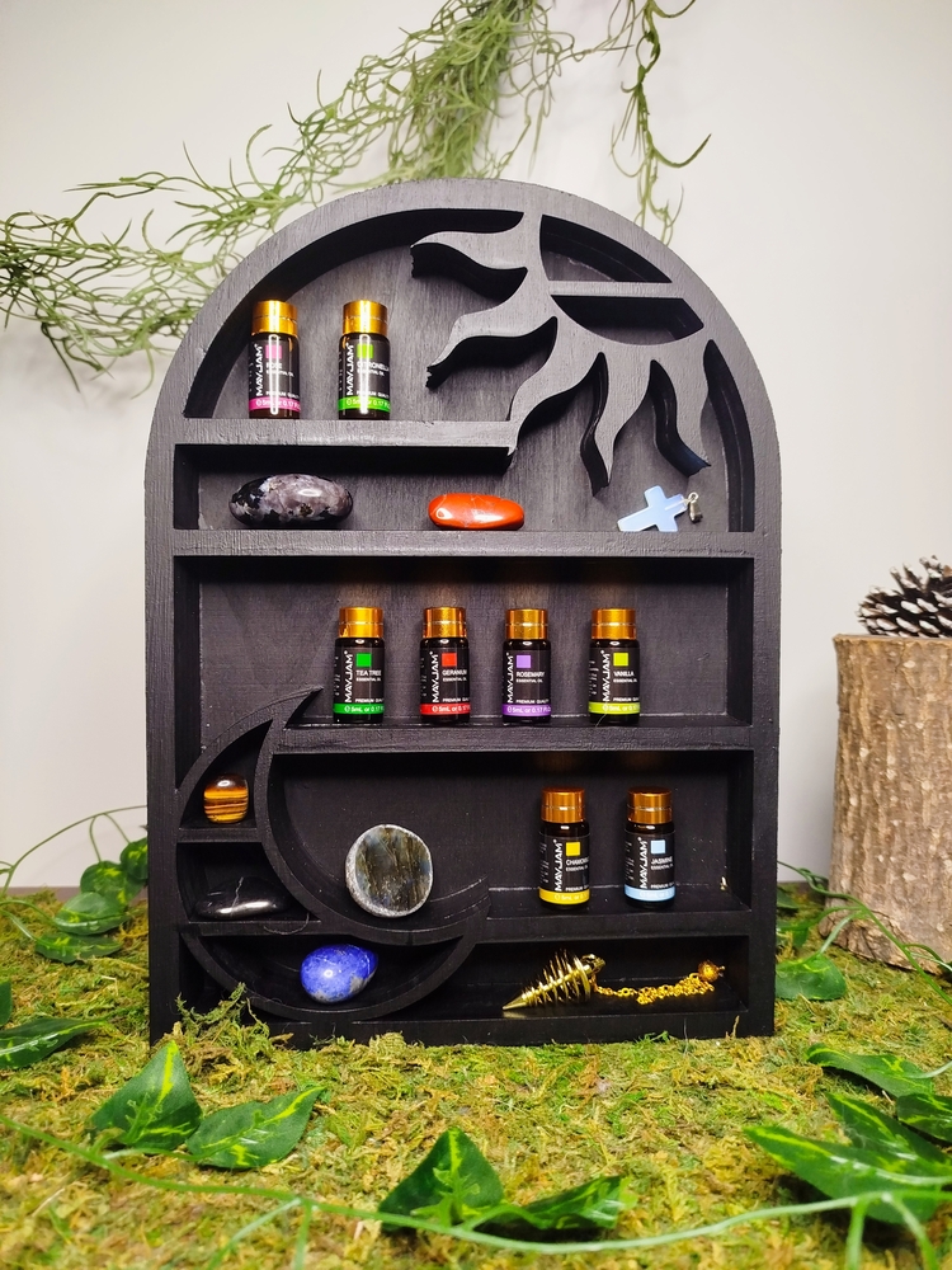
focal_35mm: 24
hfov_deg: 56.8
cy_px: 635
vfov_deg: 71.6
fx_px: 880
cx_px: 476
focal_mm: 5.31
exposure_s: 1/33
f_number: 1.7
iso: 250
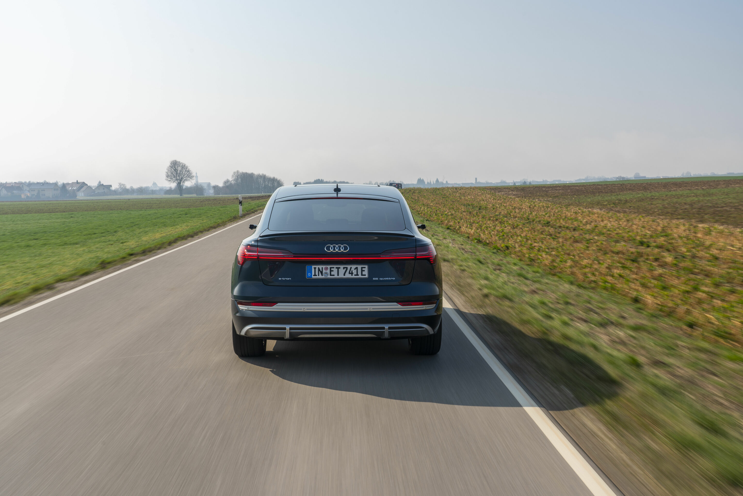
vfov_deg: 31.9
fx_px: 867
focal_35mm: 42
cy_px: 248
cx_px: 372
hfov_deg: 46.4
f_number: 14
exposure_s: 1/30
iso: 50
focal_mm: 42
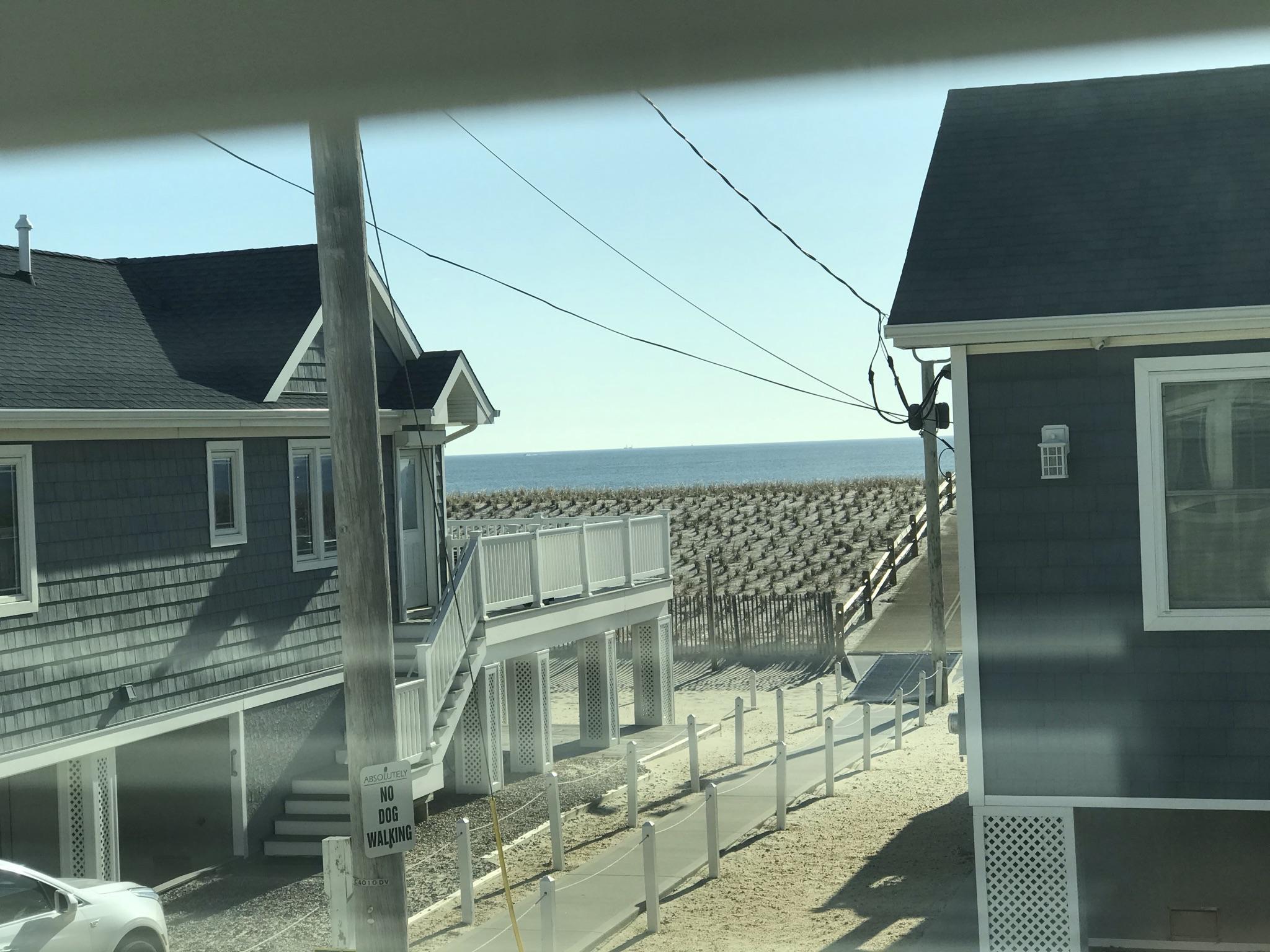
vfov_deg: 25.7
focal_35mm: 57
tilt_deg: -2.7
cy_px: 476
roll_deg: +0.4
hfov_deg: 33.8
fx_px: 2091
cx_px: 635
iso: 20
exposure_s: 1/1064
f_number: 2.8
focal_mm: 6.6
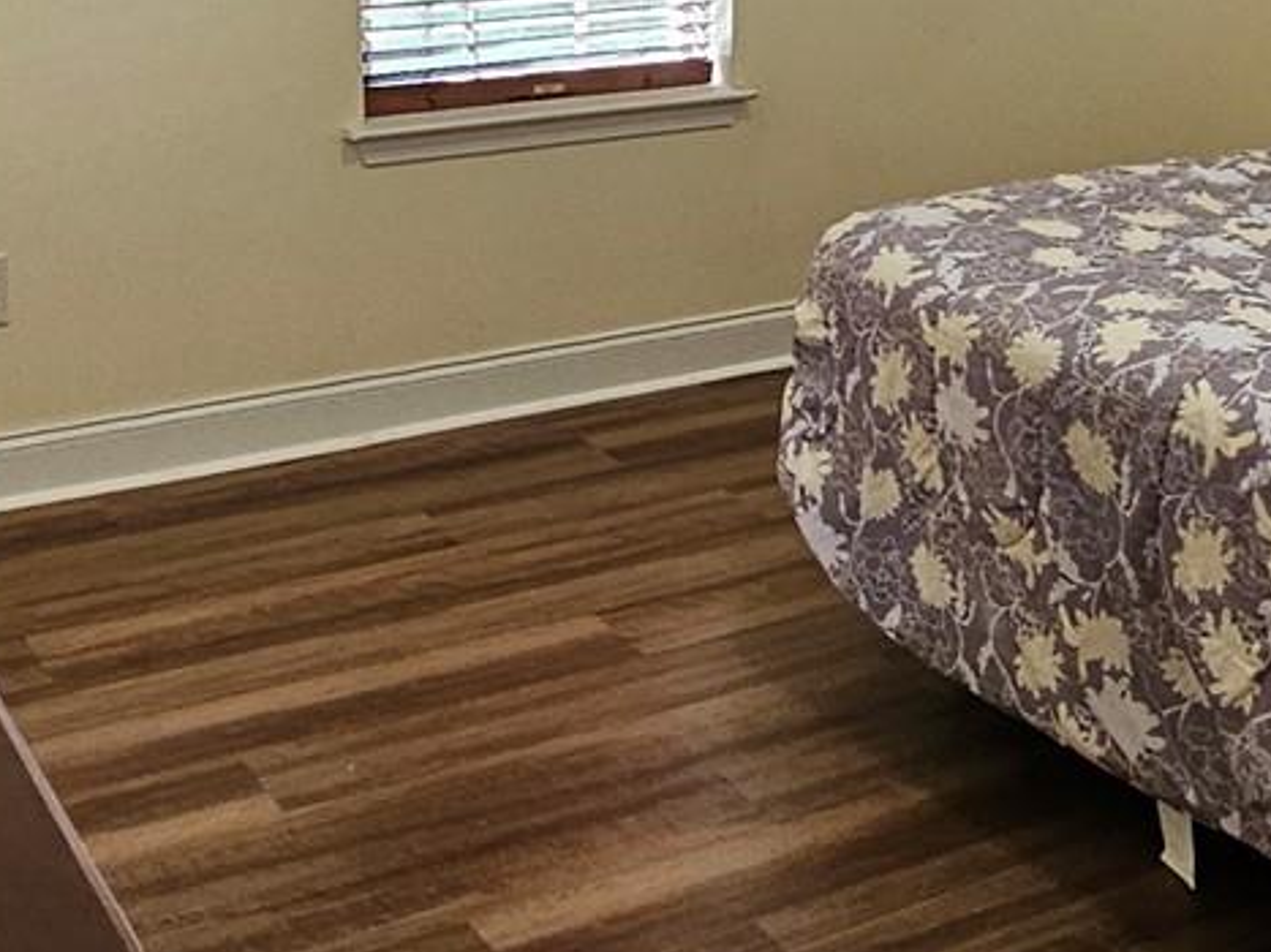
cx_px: 879
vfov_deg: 24.0
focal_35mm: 57
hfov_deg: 33.4
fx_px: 2092
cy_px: -92
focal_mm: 2.2
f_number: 2.2
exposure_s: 1/60
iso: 250
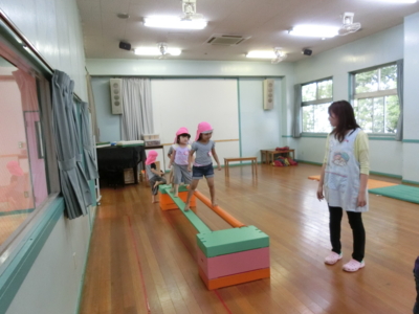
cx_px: 210
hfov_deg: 69.4
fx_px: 303
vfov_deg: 54.9
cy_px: 157
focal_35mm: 25
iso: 800
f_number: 3.5
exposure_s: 1/100
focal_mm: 4.5
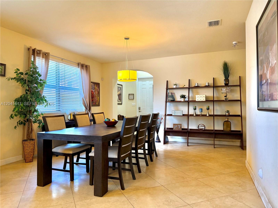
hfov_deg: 71.6
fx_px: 193
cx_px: 139
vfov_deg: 56.8
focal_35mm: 24
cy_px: 104
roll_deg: +1.0
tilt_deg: -0.5
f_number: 1.78
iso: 250
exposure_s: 1/60
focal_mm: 6.76
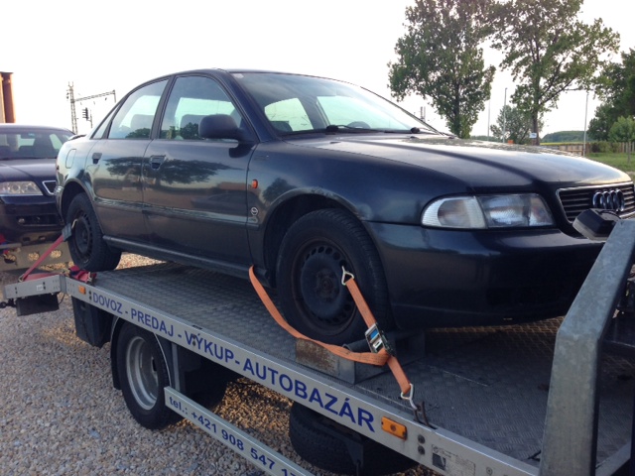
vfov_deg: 42.9
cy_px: 238
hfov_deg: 55.4
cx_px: 318
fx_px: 605
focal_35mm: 33
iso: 50
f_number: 2.4
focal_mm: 4.13
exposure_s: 1/173
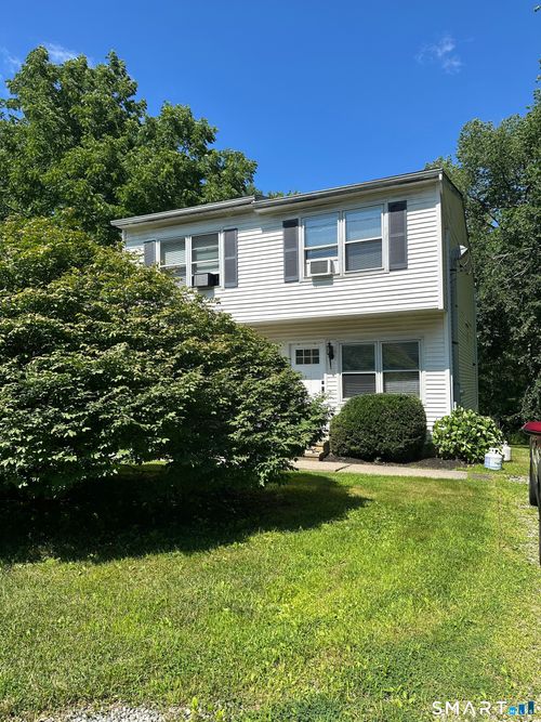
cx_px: 270
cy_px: 361
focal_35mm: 24
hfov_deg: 56.8
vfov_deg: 71.6
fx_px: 500
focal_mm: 6.86
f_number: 1.78
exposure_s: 1/2252
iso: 80
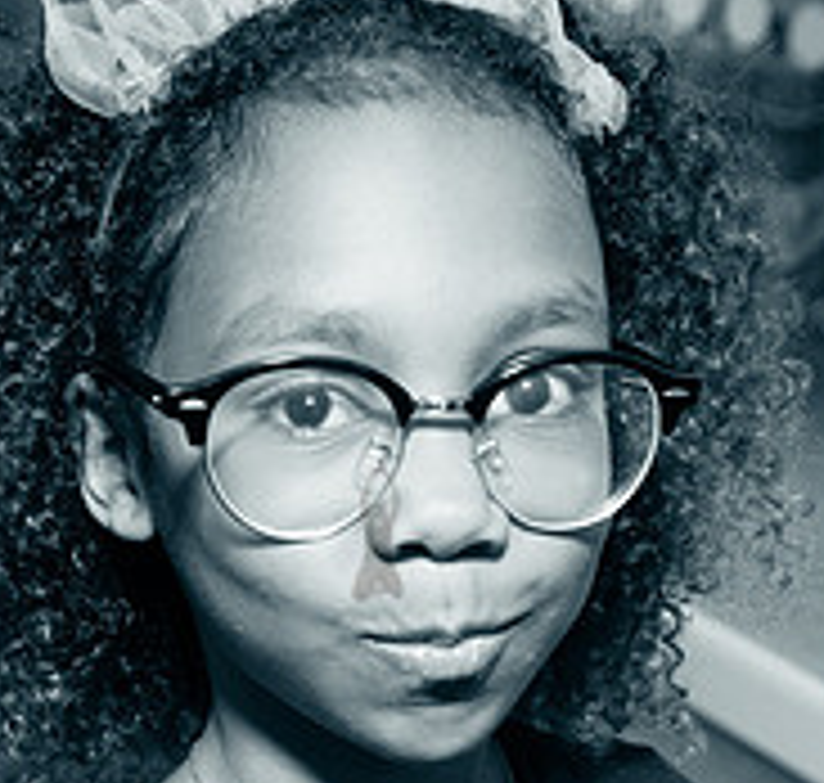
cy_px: 927
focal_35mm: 77
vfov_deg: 20.6
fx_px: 2023
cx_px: 286
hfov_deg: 22.9
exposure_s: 1/640
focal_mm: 24
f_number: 4
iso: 1600
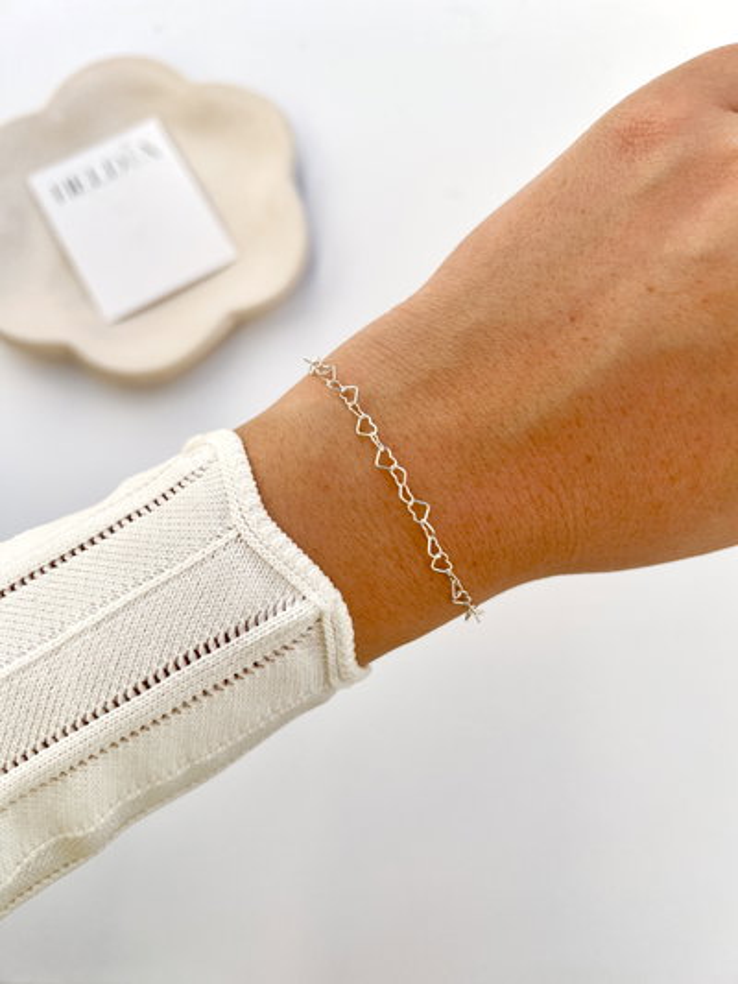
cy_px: 492
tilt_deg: -78.1
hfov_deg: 53.1
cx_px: 369
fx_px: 739
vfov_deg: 67.3
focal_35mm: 26
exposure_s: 1/2045
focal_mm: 5.7
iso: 50
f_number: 1.5
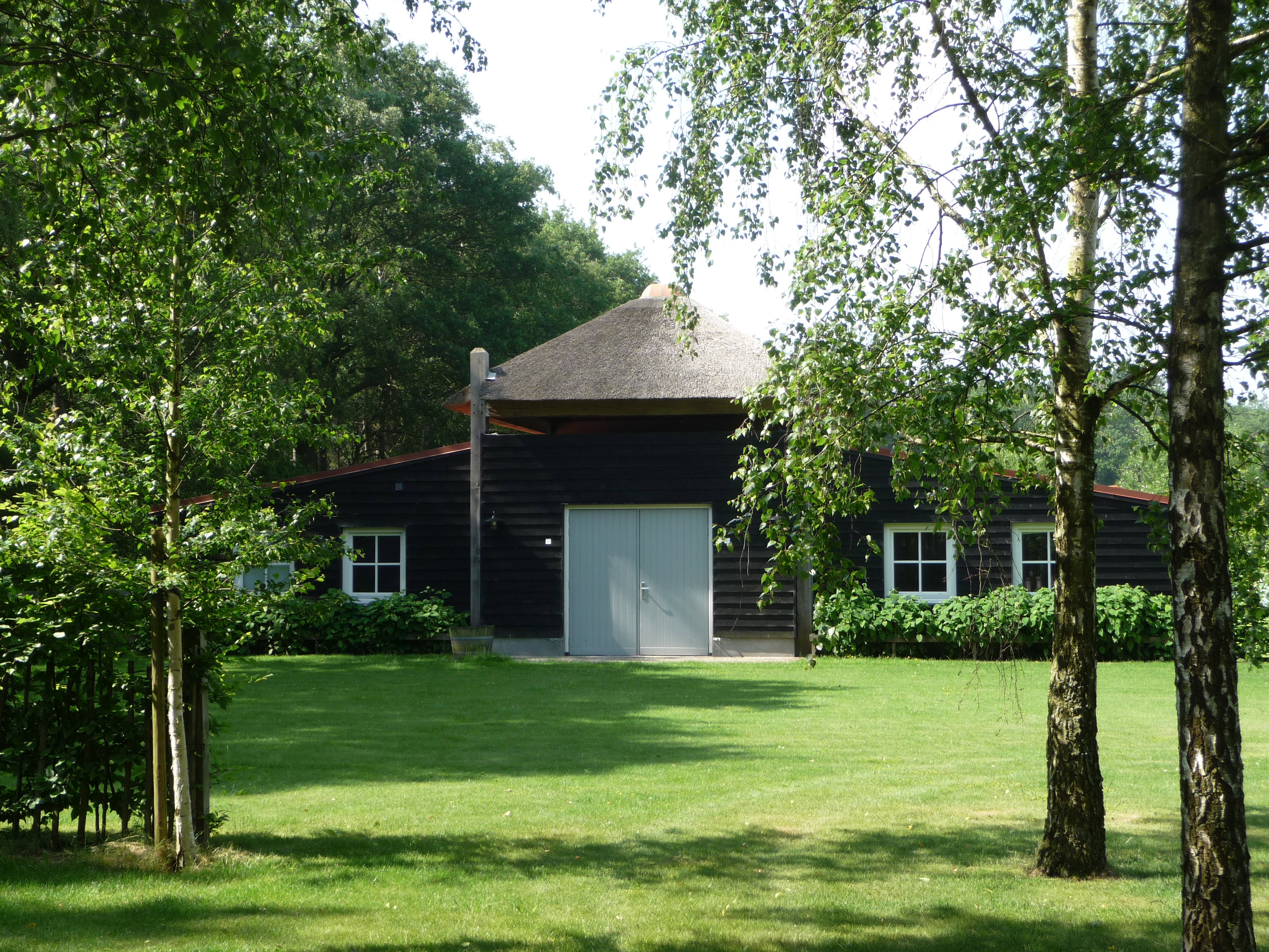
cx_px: 634
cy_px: 476
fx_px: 2016
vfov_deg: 26.6
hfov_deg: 34.9
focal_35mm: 55
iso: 100
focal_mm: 9.3
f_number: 4.3
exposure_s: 1/200
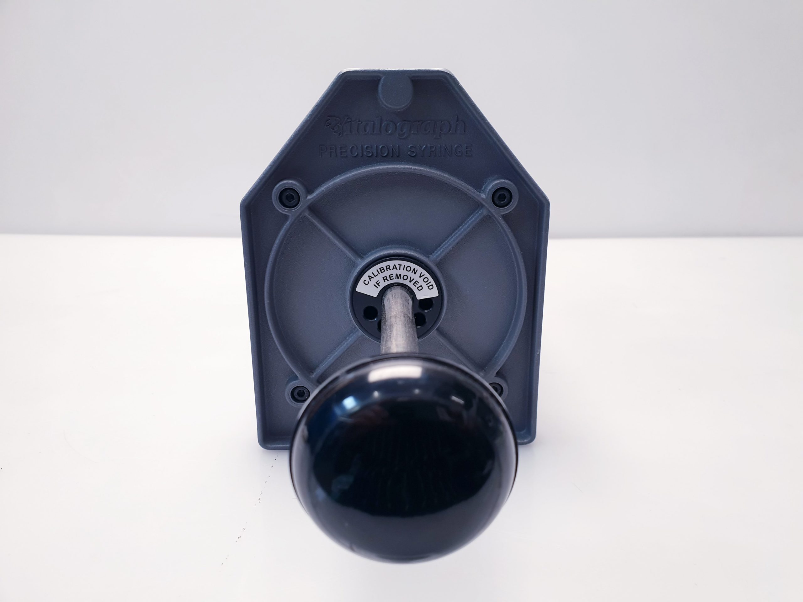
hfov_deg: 67.3
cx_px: 402
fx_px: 603
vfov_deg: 53.1
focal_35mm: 26
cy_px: 301
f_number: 2.4
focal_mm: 4.3
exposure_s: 1/50
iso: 80
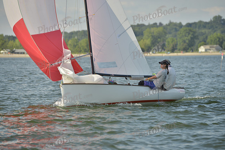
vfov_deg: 6.9
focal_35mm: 200
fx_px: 1250
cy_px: 75
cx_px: 112
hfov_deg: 10.3
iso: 200
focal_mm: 200
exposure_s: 1/1250
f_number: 6.3
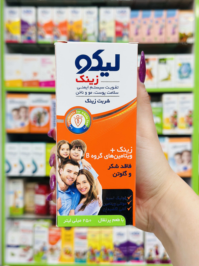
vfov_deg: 39.7
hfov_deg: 30.3
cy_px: 133
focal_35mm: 48
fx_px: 368
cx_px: 100
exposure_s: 1/100
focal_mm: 6.86
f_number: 1.78
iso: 100
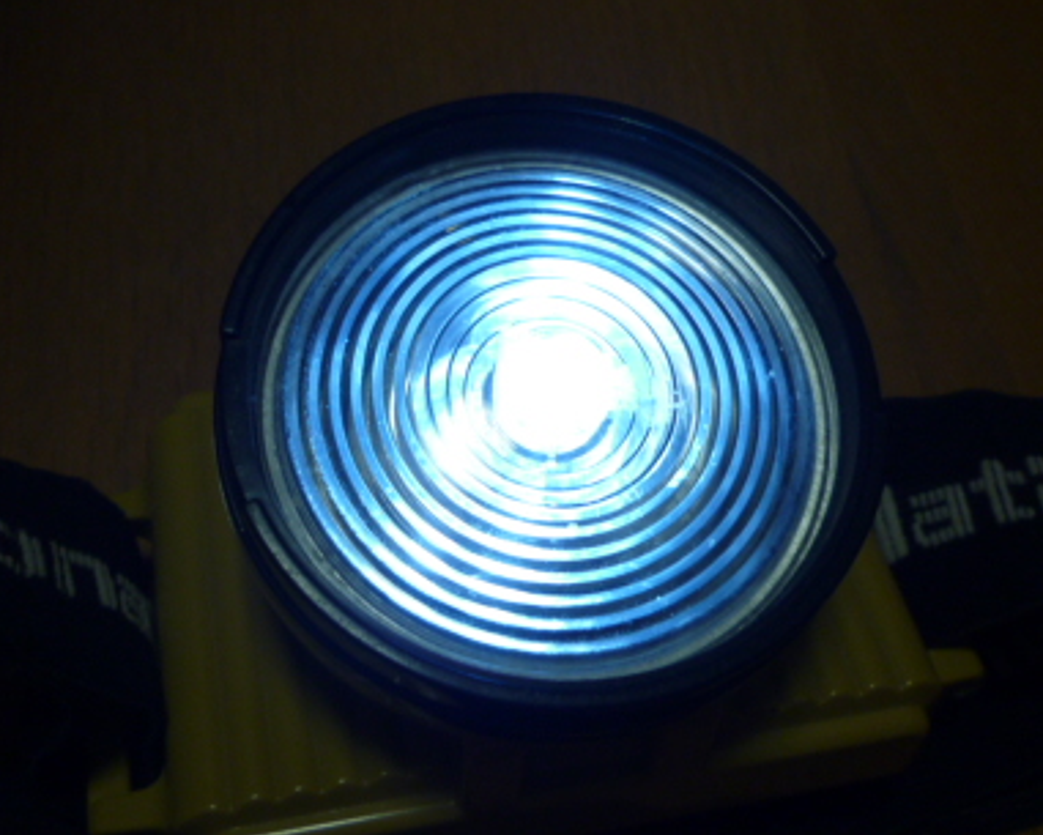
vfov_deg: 36.5
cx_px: 465
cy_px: 449
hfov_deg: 44.7
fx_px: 1266
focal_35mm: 41
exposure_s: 1/30
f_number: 2.8
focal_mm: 4.4
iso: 100
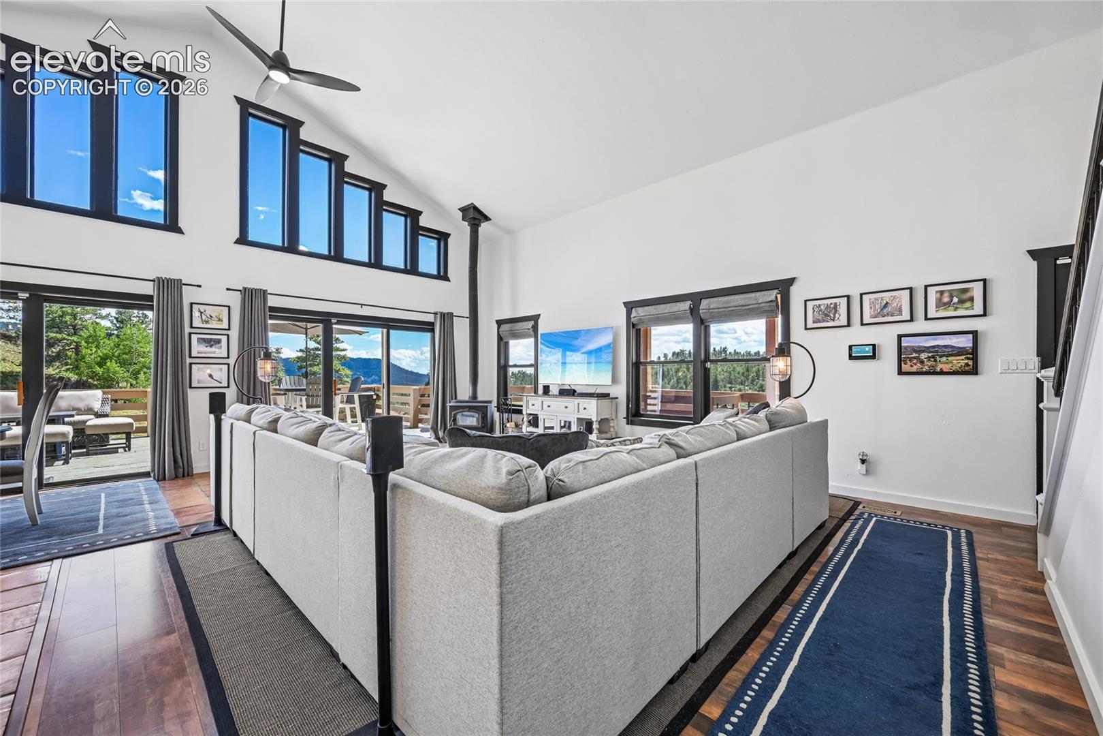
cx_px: 552
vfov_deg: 81.2
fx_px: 429
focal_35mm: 14
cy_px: 368
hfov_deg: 104.3
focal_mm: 14
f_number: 9
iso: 80
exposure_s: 1/15
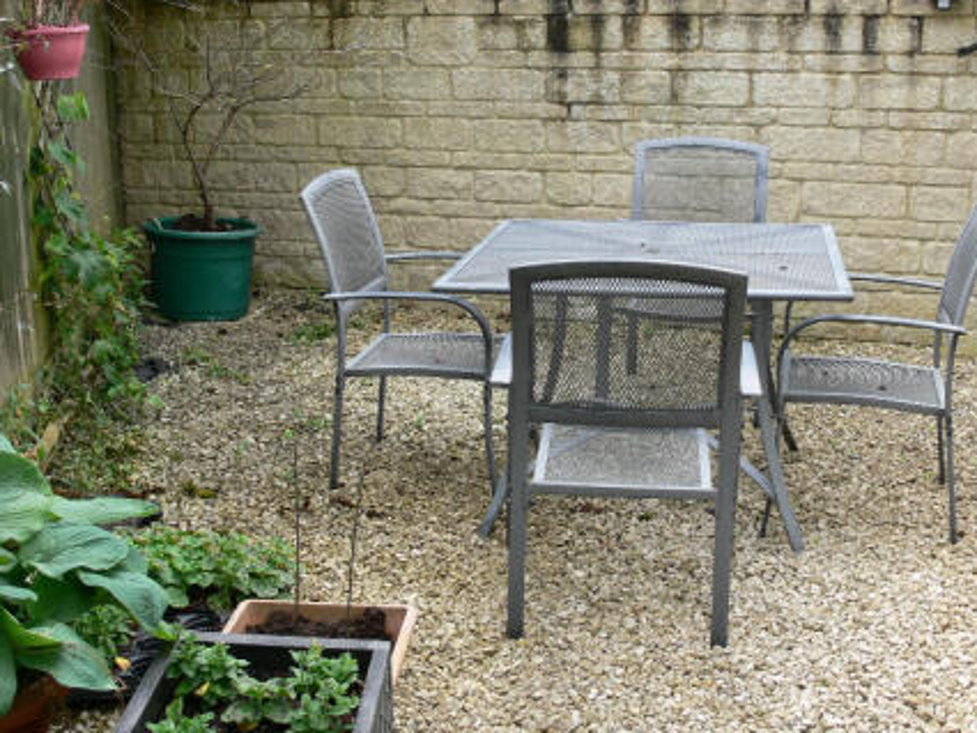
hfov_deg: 39.6
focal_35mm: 48
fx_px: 1355
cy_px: 261
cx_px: 521
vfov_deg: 30.1
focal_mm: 7.4
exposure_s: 1/100
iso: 80
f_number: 4.5
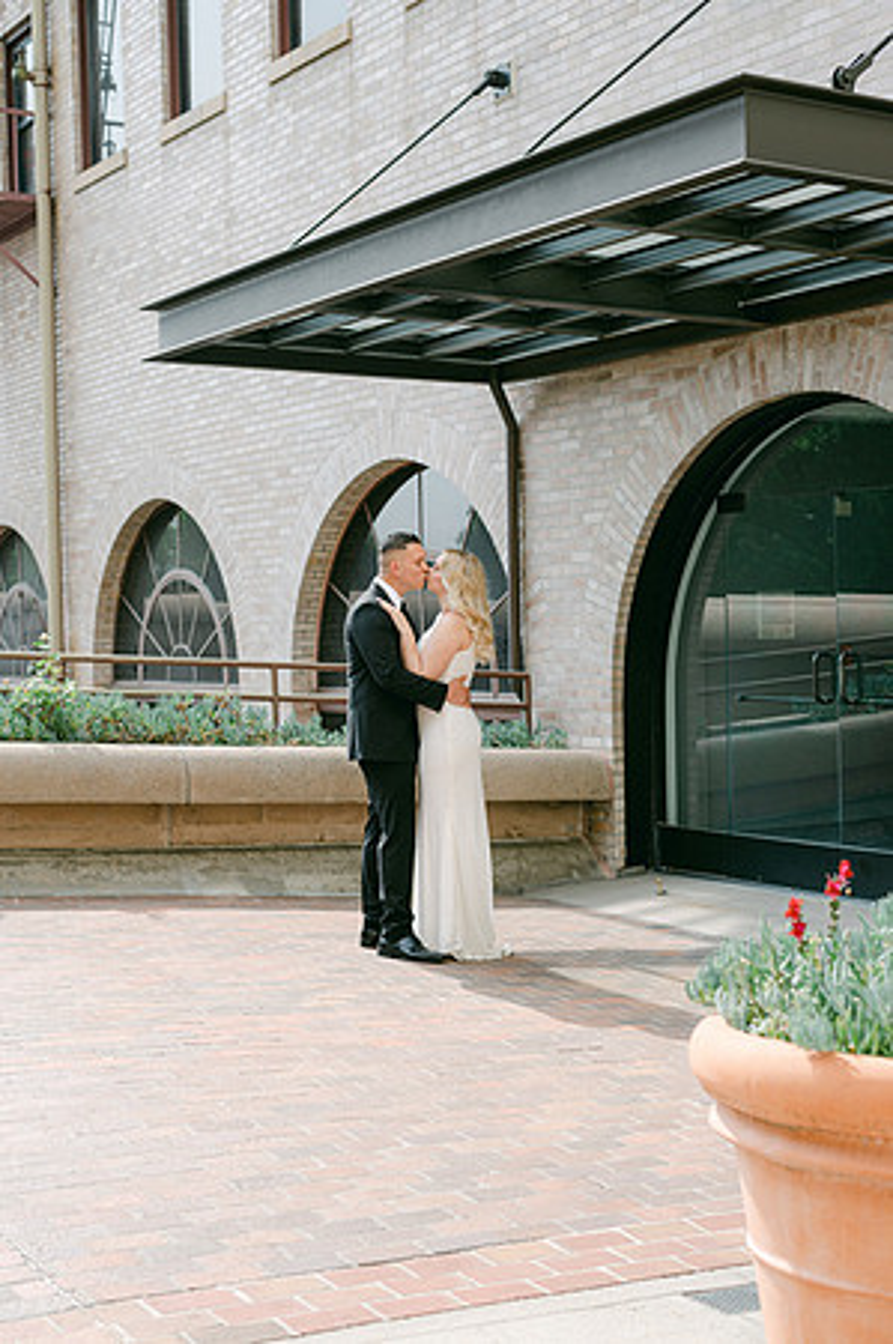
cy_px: 672
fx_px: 1865
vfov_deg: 39.6
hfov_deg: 26.9
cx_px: 446
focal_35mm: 50
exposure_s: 1/500
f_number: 4
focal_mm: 50
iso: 100
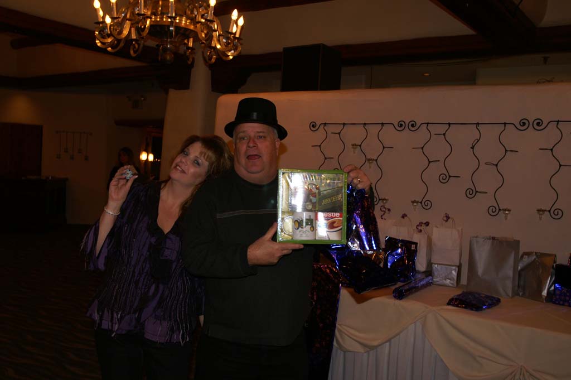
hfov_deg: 57.3
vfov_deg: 39.9
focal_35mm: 33
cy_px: 190
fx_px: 523
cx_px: 286
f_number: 3.5
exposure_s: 1/60
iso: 200
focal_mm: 22
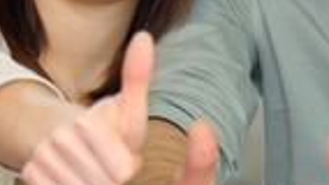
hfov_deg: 5.5
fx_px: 3456
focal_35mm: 396
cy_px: -18
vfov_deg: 3.1
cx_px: 185
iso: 200
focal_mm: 70
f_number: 2.8
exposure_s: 1/80
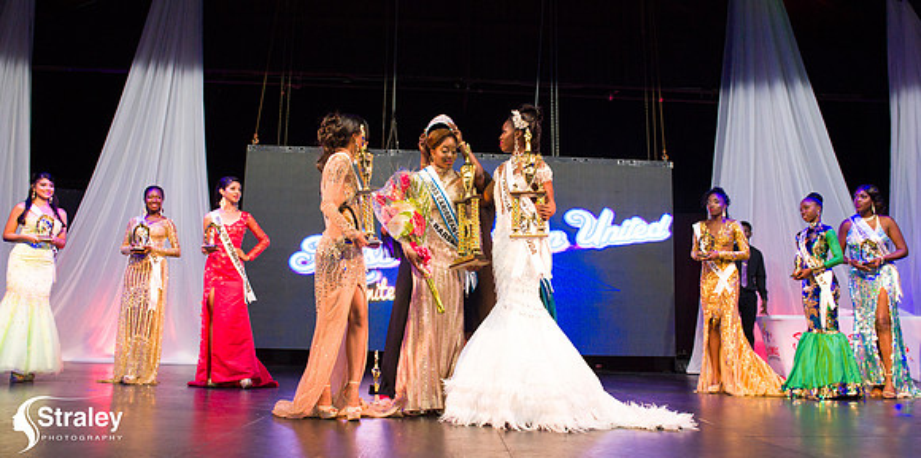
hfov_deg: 72.0
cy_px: 222
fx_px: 633
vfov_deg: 39.7
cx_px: 475
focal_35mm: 27
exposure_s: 1/160
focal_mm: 24
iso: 4000
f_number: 5
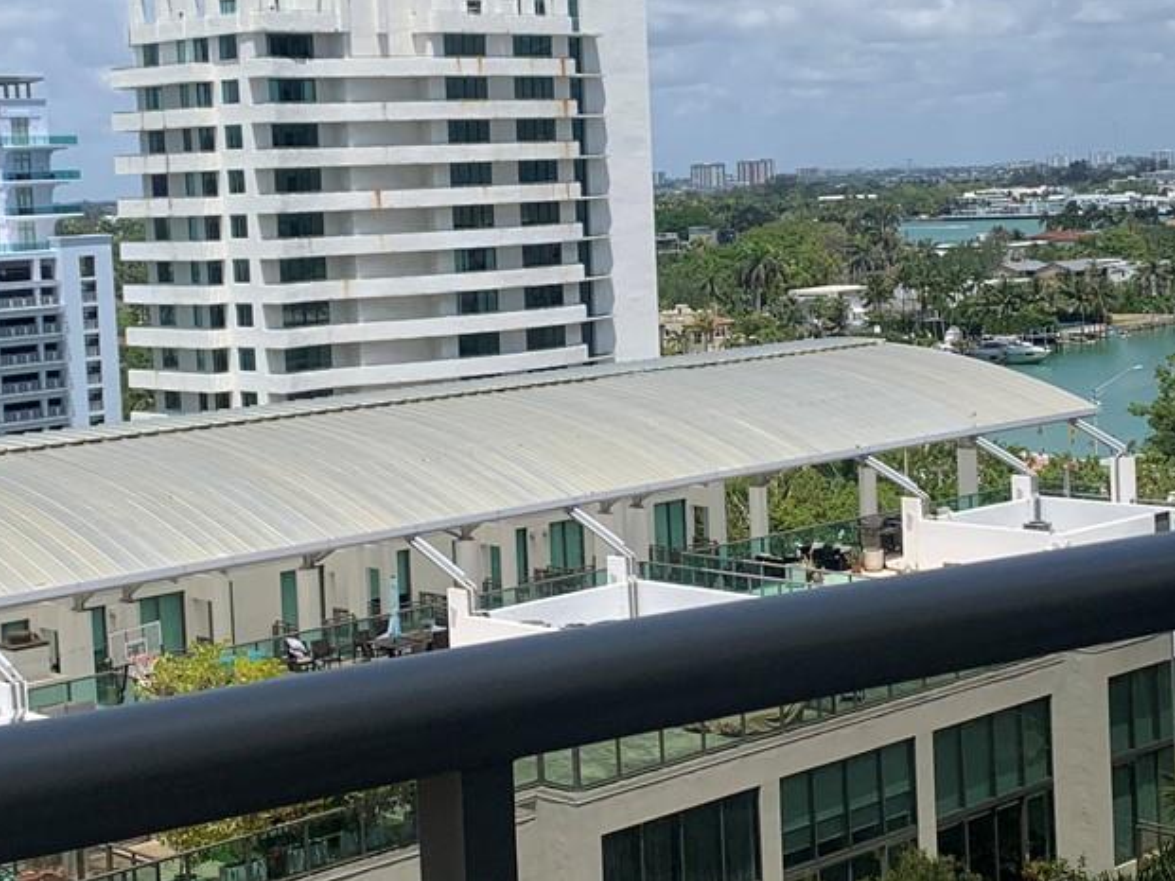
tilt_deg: -4.8
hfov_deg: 28.9
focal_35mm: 67
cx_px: 674
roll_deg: +2.2
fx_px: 2275
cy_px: 340
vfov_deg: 21.9
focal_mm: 4.25
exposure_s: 1/3185
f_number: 1.8
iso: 25
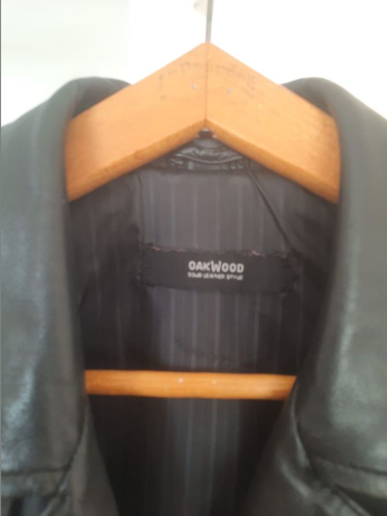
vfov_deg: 69.4
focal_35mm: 25
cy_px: 258
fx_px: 373
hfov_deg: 54.9
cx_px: 194
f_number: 2
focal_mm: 4.6
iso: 160
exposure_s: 1/50
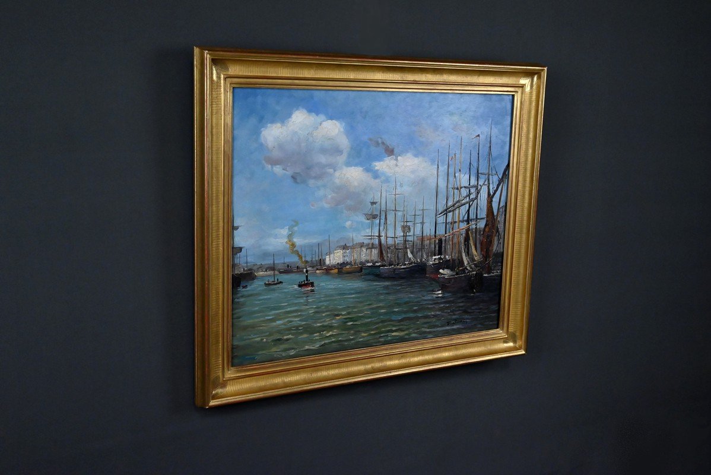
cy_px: 238
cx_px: 356
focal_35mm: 41
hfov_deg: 47.4
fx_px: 810
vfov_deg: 32.7
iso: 5000
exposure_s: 1/250
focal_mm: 41
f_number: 8
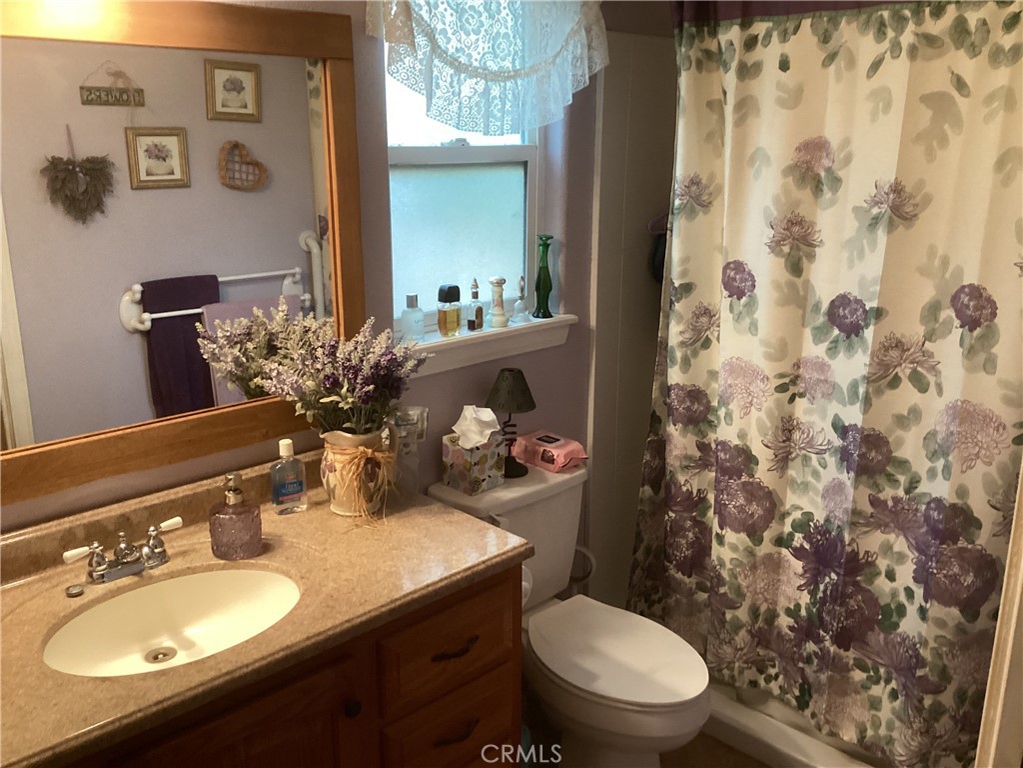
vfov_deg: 45.4
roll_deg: -1.3
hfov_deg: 58.4
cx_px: 512
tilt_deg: -15.4
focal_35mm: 31
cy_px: 384
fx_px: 916
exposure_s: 1/50
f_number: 2.4
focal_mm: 3.3
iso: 250
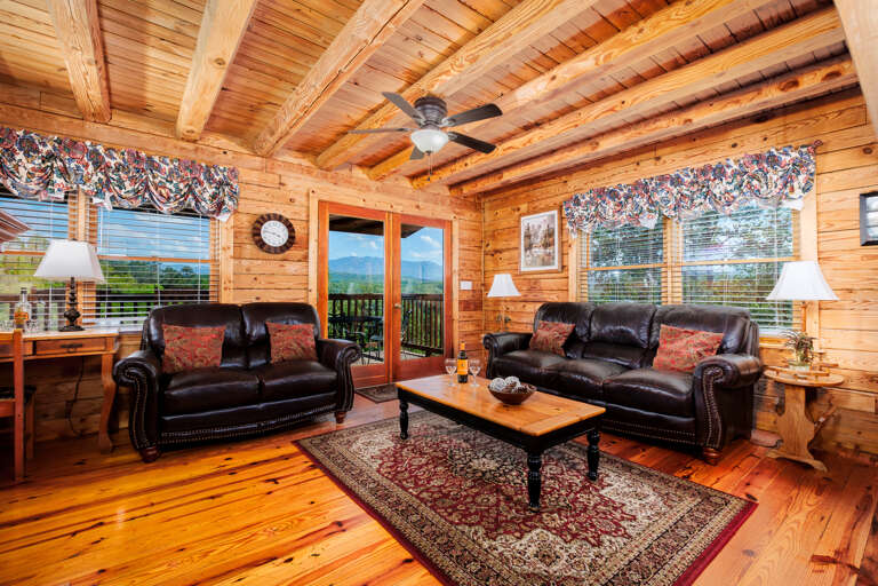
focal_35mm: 15
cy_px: 293
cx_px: 439
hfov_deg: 100.4
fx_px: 366
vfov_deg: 77.3
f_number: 10
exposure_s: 1/8
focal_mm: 10
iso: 200
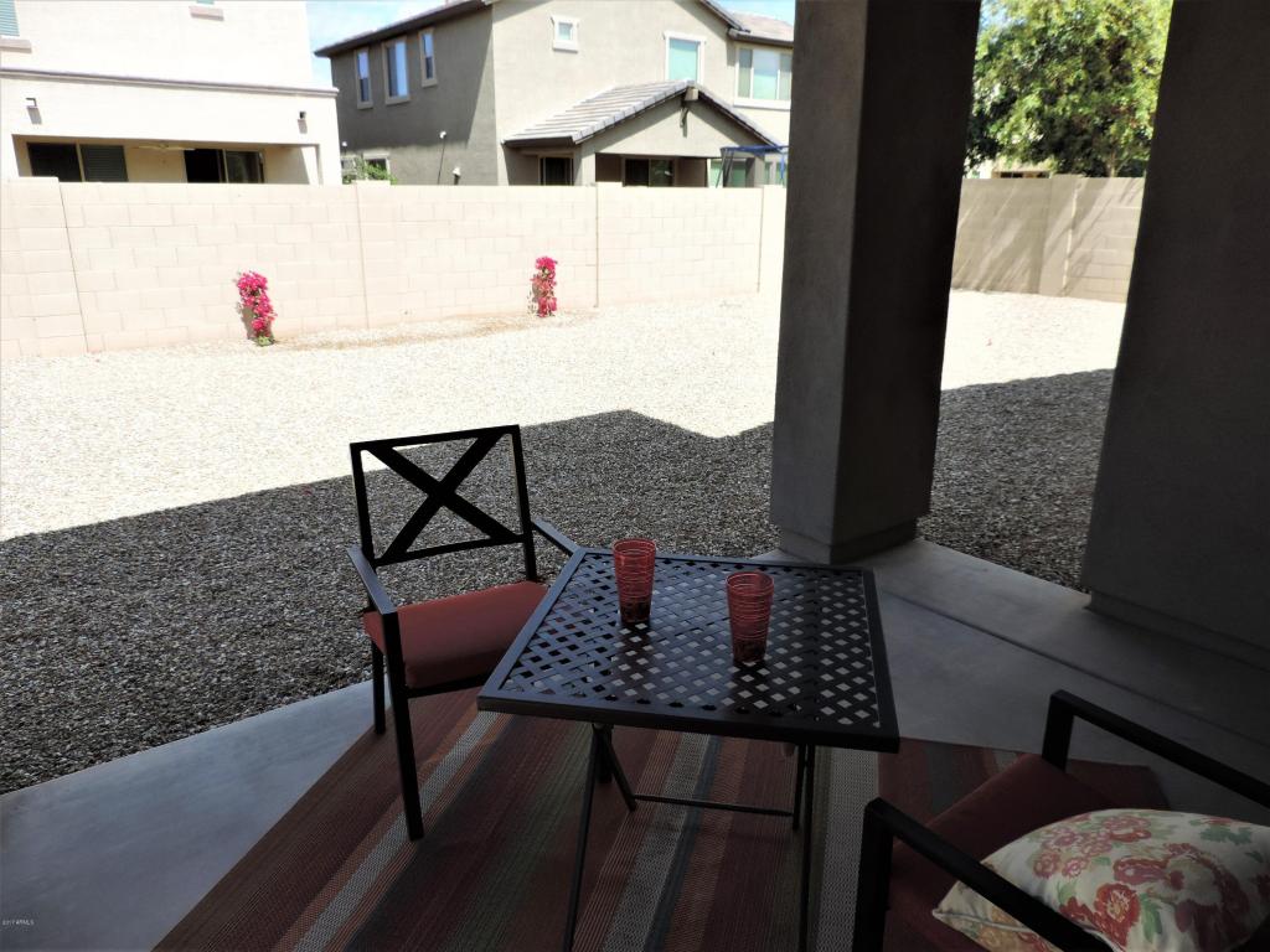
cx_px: 635
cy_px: 476
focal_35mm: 24
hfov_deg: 71.6
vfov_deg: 56.8
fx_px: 881
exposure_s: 1/800
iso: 80
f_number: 3
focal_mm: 4.3
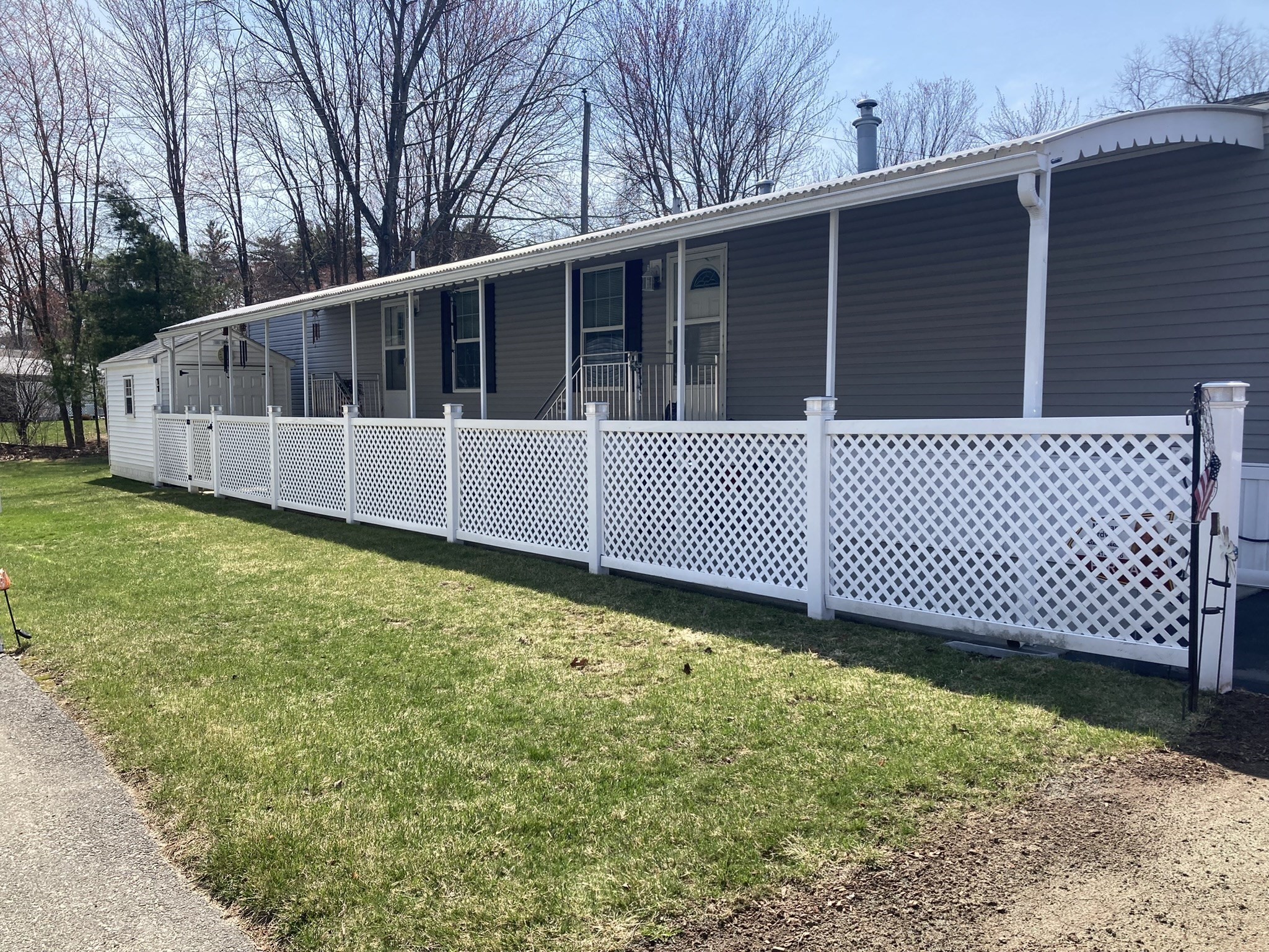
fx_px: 1026
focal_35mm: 28
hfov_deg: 63.4
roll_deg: -0.7
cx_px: 634
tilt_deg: -4.3
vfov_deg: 49.7
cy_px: 476
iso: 20
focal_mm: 3.99
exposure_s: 1/1548
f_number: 1.8
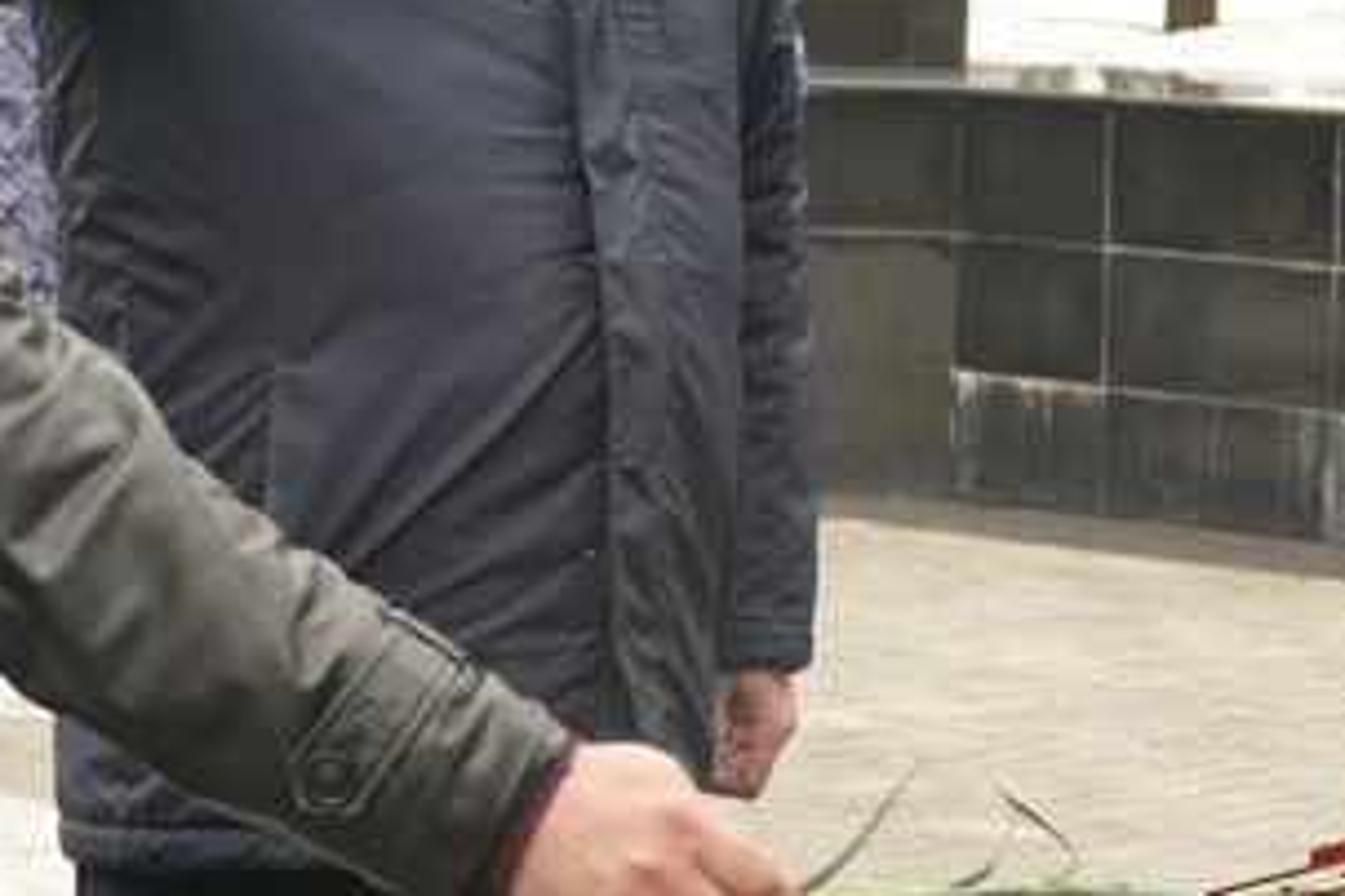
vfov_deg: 7.8
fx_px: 6575
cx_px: -13
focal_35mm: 176
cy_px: 169
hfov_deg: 11.6
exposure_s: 1/125
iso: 125
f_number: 3.7
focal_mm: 25.96
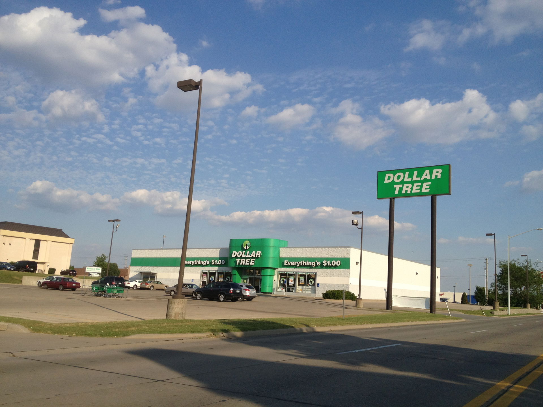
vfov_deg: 40.7
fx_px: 549
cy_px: 204
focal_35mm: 35
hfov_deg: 52.6
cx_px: 272
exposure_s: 1/2045
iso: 64
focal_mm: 4.28
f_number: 2.4
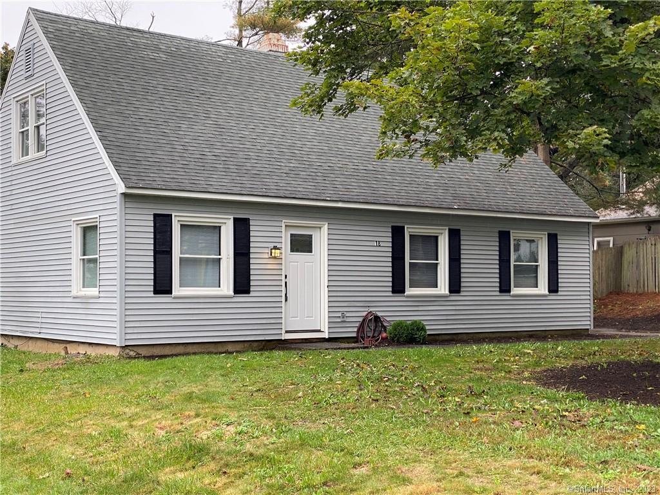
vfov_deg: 28.0
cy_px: 248
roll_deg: -0.2
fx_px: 991
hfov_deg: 36.8
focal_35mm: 52
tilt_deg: +3.8
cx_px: 330
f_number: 2
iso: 20
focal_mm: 6
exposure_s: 1/214
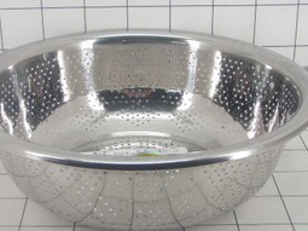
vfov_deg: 18.4
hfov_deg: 24.4
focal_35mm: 80
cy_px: 125
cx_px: 136
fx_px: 711
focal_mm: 9.13
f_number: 4
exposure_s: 1/40
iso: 125
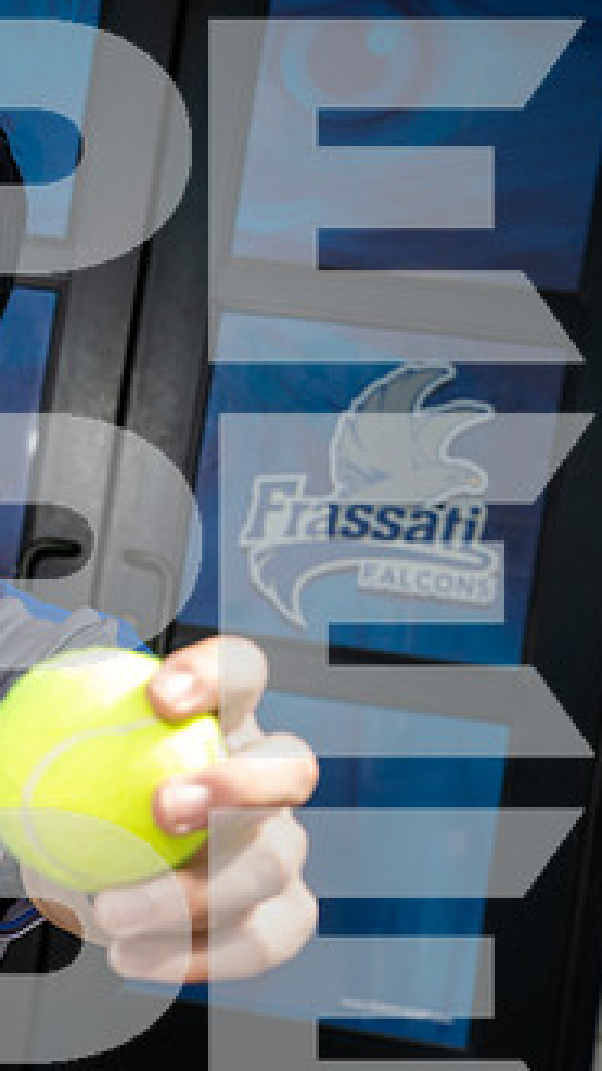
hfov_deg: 13.6
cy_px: 588
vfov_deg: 25.0
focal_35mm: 85
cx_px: -234
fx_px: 2413
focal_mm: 46
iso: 200
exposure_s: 1/250
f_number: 8
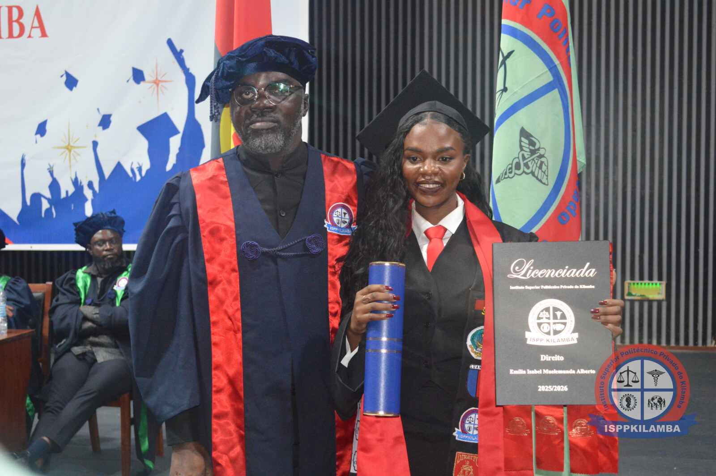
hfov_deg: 36.9
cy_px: 238
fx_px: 1073
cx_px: 358
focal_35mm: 54
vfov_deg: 25.0
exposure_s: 1/60
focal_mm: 36
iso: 2500
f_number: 5
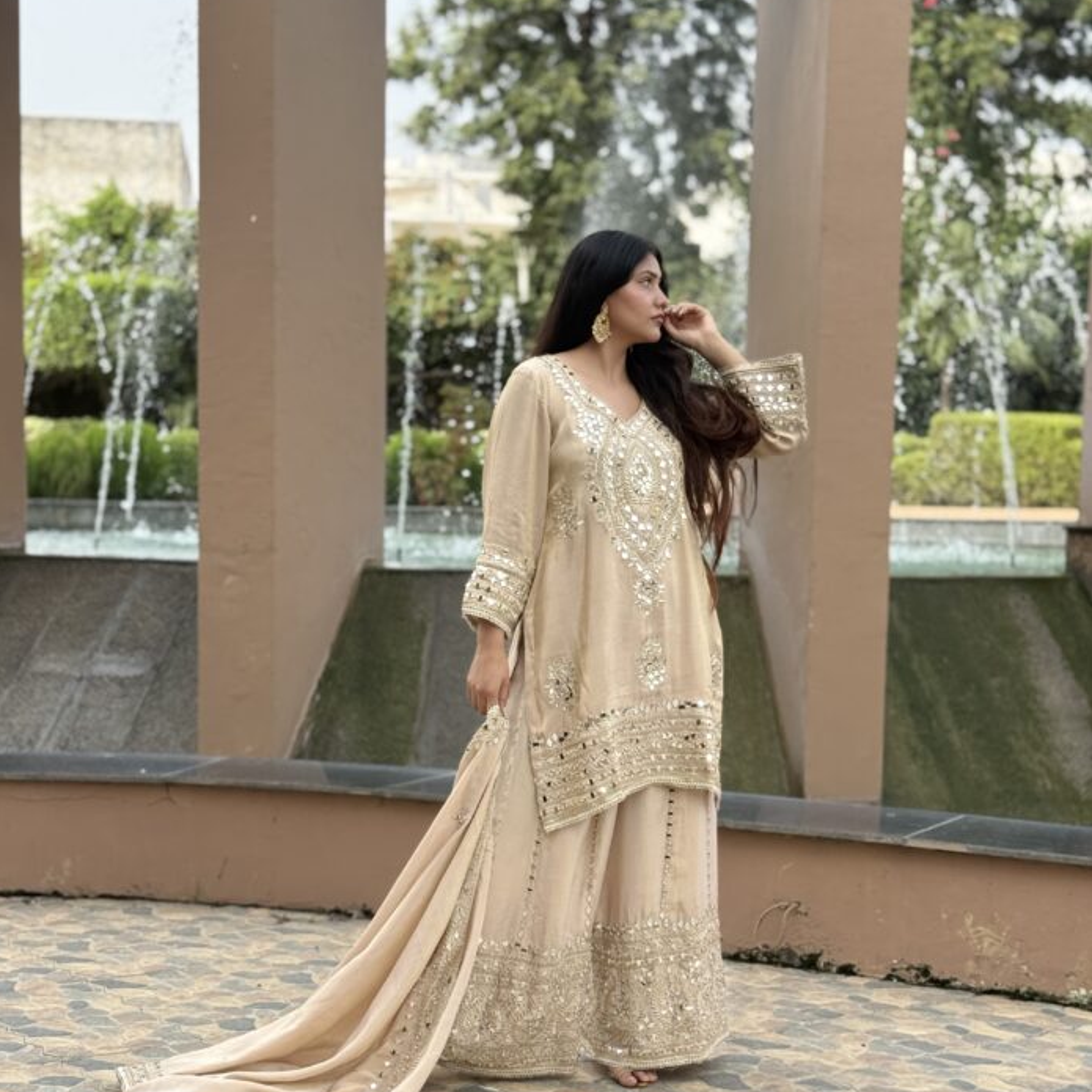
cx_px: 544
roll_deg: -1.1
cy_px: 661
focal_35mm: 57
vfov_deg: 30.0
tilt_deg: -4.3
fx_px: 2034
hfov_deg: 30.0
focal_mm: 6.76
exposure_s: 1/1838
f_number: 1.78
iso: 100
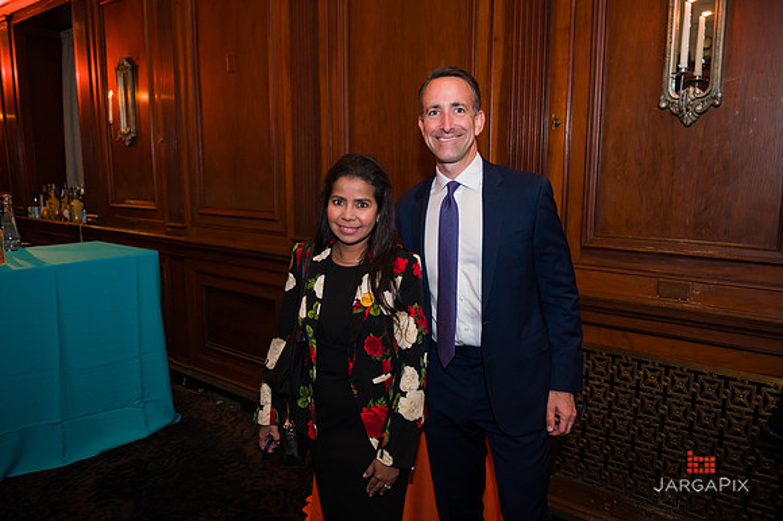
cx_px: 392
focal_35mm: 28
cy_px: 260
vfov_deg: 46.4
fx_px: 609
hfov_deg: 65.5
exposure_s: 1/200
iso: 1600
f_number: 3.2
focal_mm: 28
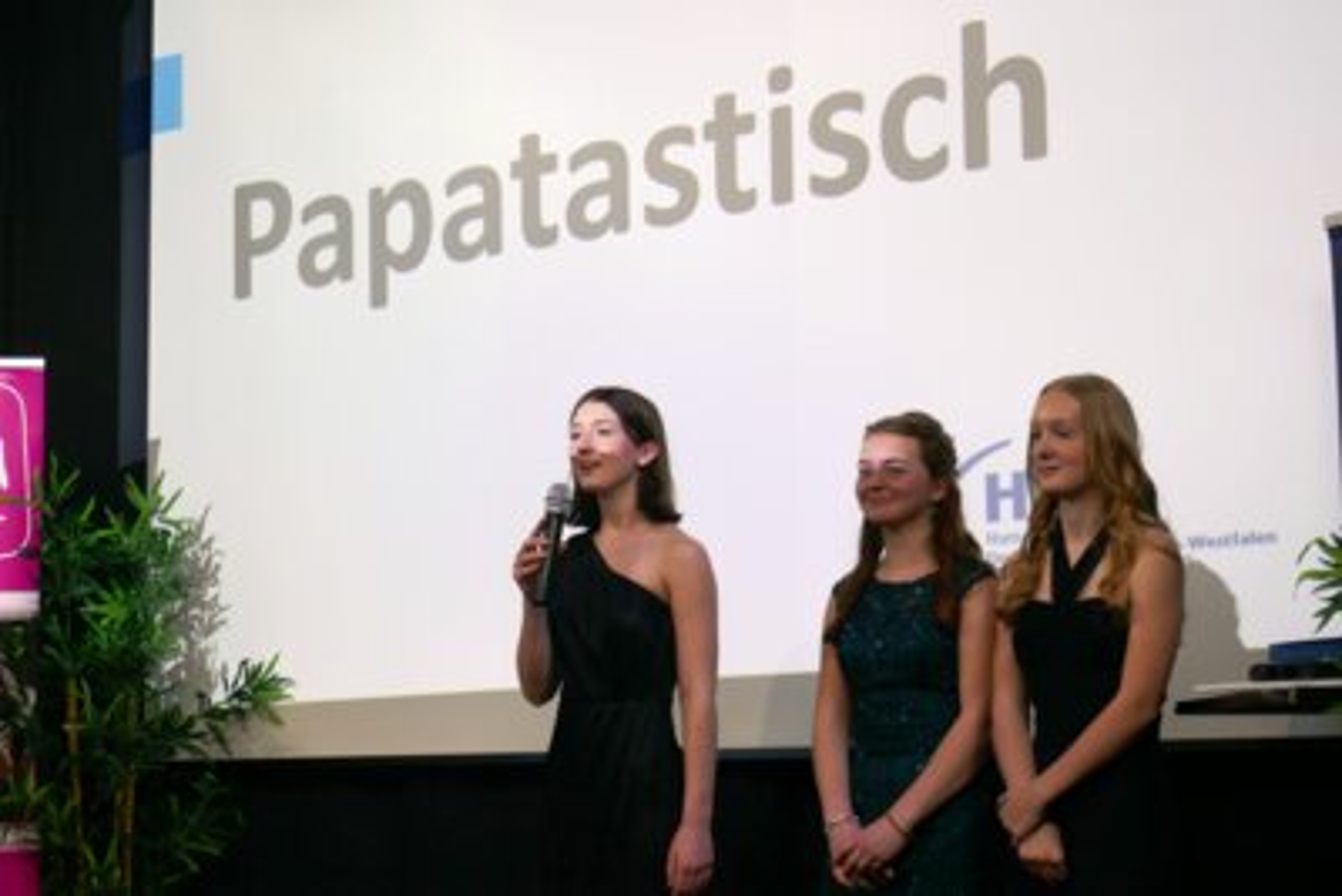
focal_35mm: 72
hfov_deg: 28.1
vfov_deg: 18.9
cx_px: 671
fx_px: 2685
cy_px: 448
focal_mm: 26.1
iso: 160
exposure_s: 1/80
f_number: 4.6
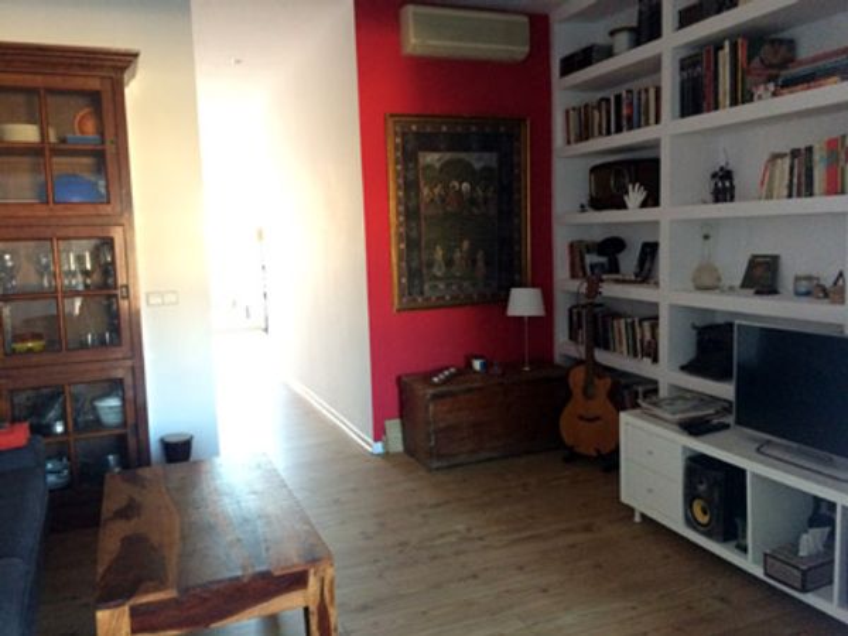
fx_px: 710
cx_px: 424
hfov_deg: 61.7
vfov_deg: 48.2
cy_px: 318
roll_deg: +0.7
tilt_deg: -5.4
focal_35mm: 29
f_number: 2.2
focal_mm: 4.15
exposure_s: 1/25
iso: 250
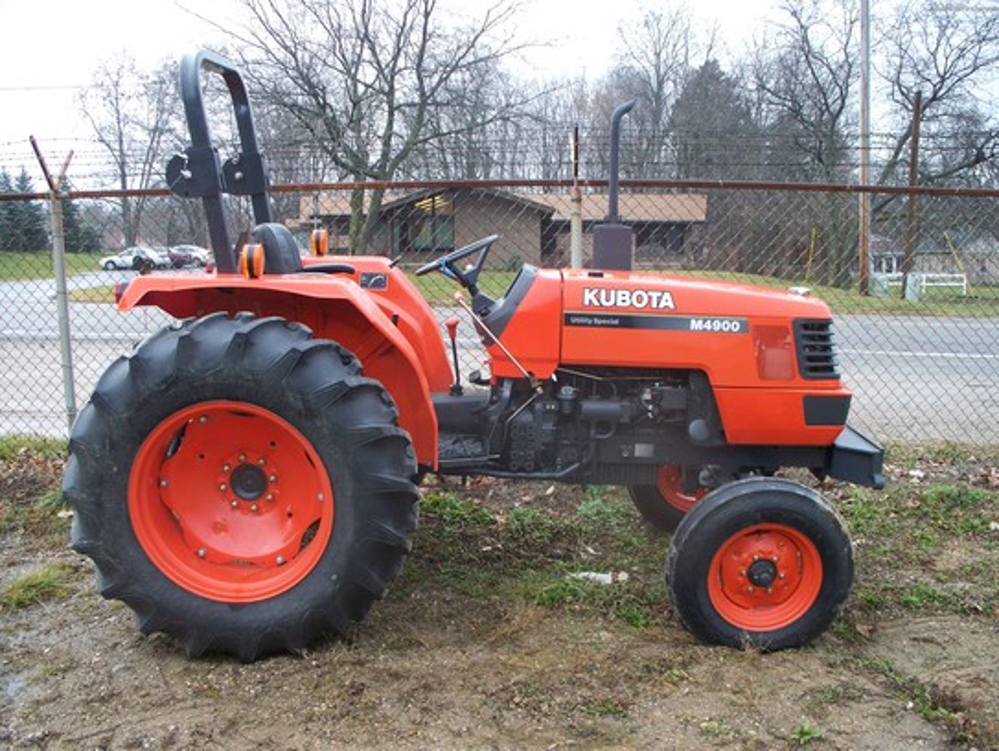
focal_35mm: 36
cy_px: 376
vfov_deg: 39.7
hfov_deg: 51.3
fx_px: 1040
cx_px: 500
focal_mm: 7.54
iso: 80
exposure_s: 1/60
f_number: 2.8
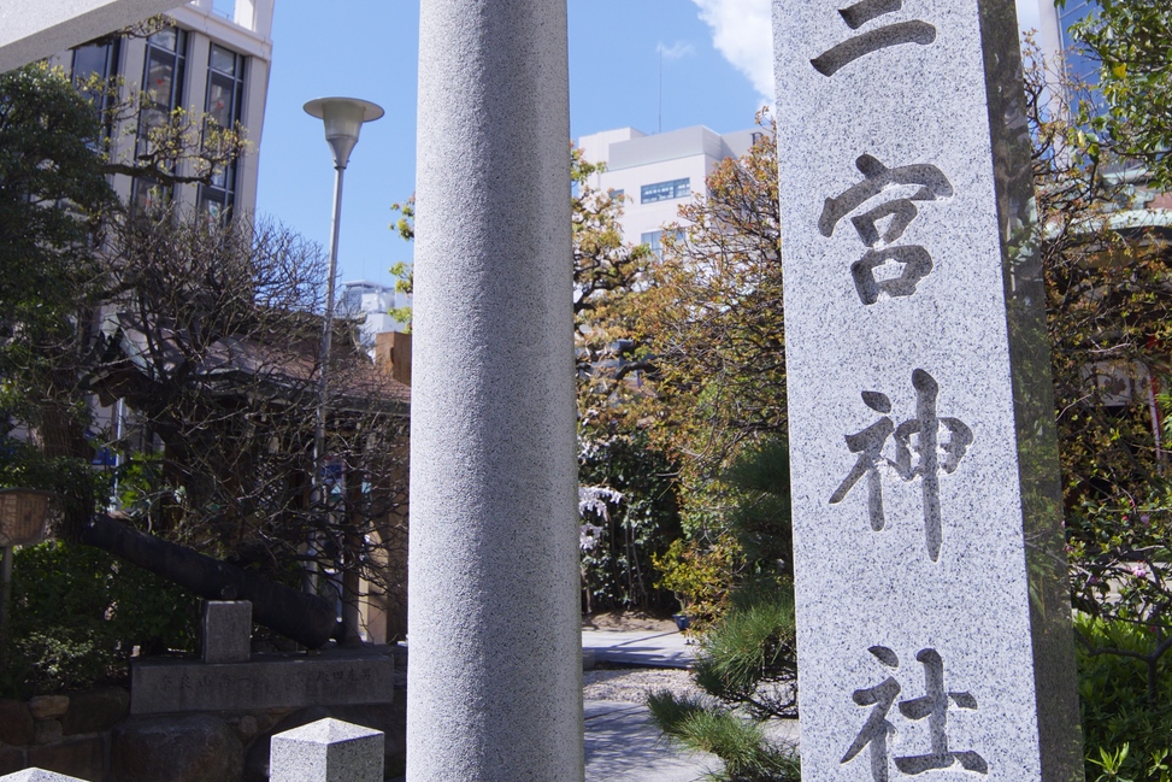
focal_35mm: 37
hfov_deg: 51.8
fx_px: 1205
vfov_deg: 35.3
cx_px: 630
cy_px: 210
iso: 200
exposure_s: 1/500
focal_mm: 18
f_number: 5
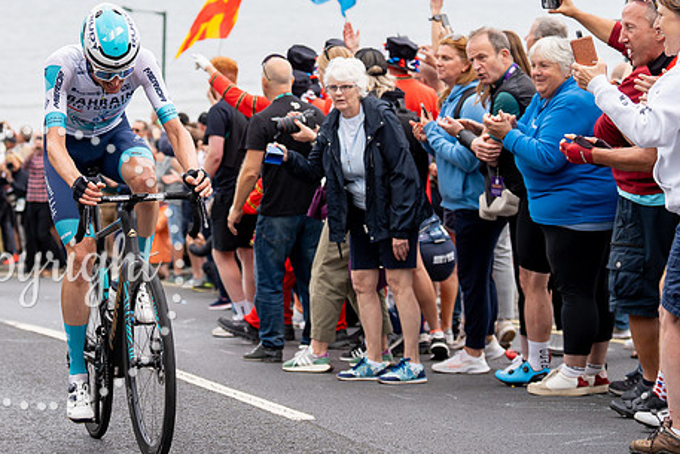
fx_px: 2229
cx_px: 136
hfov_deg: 17.2
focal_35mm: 118
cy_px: 101
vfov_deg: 11.6
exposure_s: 1/1000
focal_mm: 70
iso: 320
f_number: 3.5
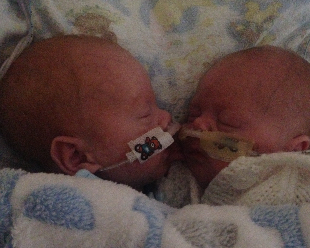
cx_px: 169
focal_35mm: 37
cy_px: 132
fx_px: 339
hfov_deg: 49.0
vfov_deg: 40.1
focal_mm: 4.12
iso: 800
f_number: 2.4
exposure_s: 1/15
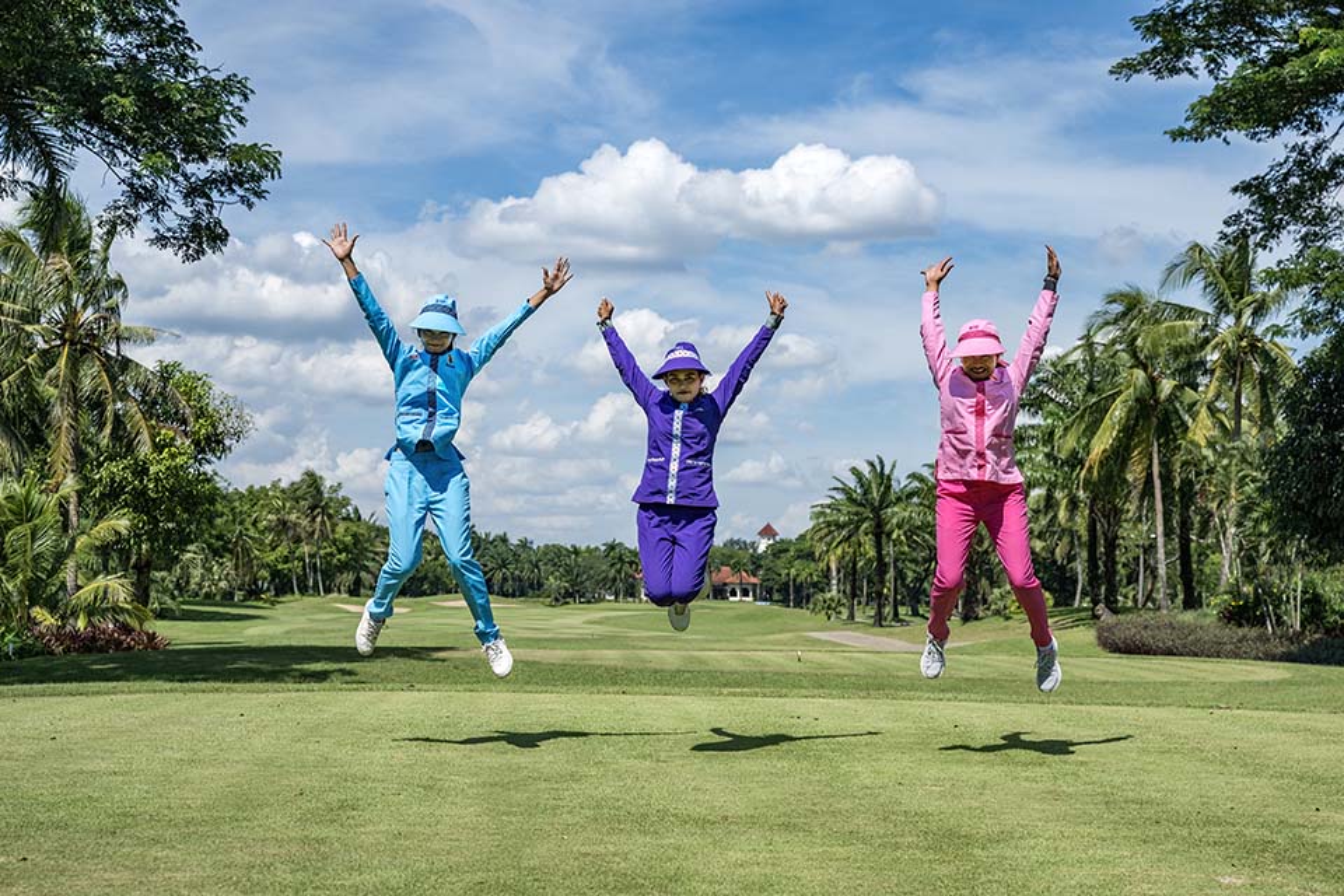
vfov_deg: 24.2
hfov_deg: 35.6
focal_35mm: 56
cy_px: 448
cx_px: 672
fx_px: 2091
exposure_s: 1/4000
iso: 220
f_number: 5.6
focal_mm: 56
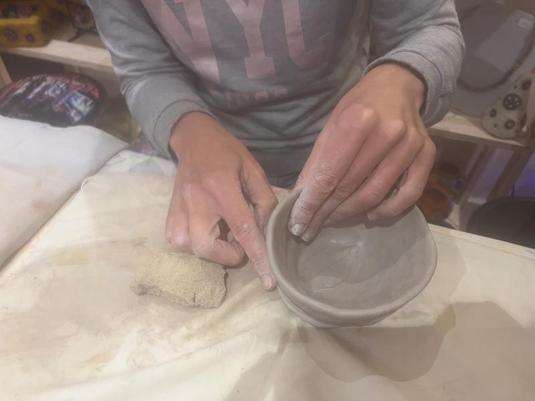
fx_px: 402
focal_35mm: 26
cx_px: 268
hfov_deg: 67.3
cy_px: 200
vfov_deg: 53.1
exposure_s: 1/50
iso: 100
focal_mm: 5.1
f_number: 1.6
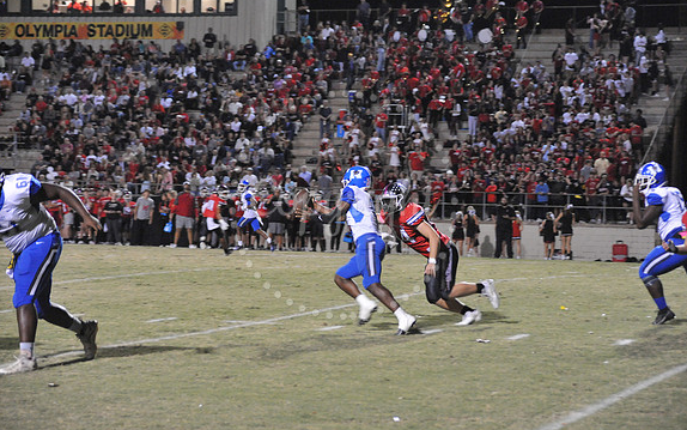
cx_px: 344
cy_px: 204
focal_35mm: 108
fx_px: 2022
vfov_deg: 12.1
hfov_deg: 19.3
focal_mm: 105
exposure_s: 1/160
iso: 6400
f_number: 5.6
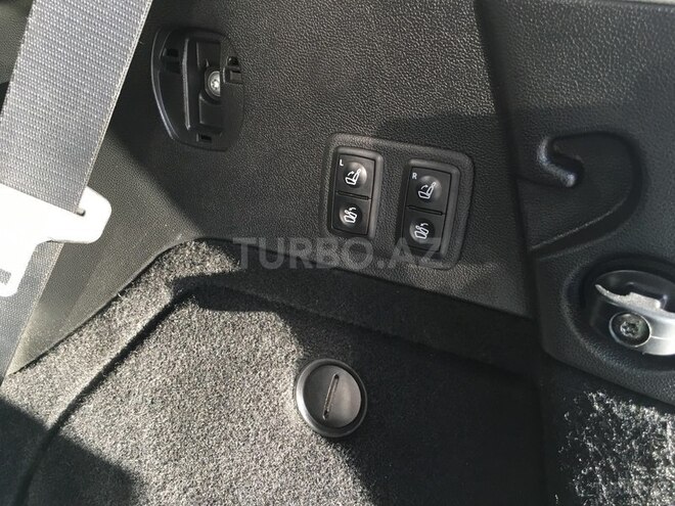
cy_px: 253
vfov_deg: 48.2
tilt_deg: -26.1
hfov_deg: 61.7
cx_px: 338
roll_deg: -2.3
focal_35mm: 29
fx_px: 565
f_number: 2.2
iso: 40
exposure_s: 1/33
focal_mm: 4.15
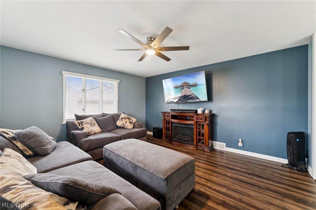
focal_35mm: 14
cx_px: 158
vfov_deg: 81.2
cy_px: 105
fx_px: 123
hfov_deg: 104.3
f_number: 5.6
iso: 200
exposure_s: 1/8
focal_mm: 14
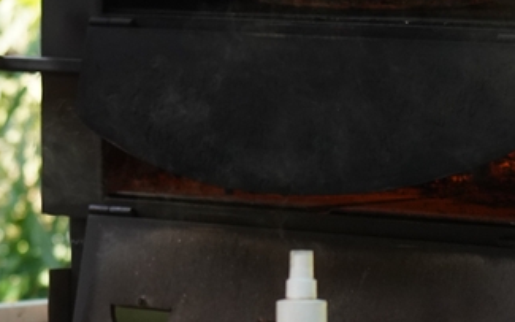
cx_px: -144
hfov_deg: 4.5
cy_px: 99
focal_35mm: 470
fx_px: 6596
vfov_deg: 2.8
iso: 2500
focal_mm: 150
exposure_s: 1/1000
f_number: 5.6
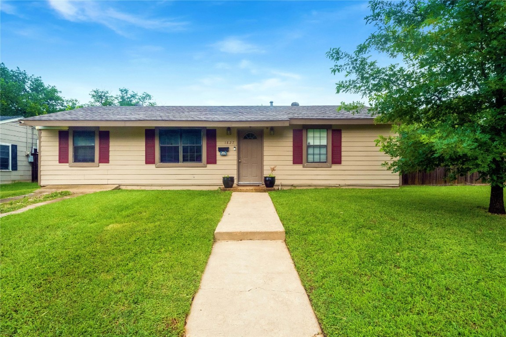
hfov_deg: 84.0
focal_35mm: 20
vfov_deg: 62.0
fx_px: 281
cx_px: 253
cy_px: 168
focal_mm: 20
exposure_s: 1/125
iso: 2000
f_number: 22
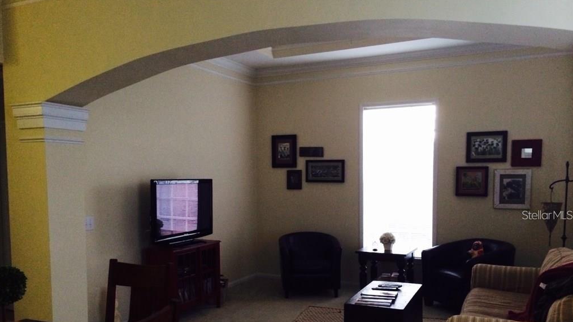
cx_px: 286
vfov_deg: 35.3
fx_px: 501
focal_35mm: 33
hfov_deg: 59.5
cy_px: 215
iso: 320
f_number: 2.2
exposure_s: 1/20
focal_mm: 4.12
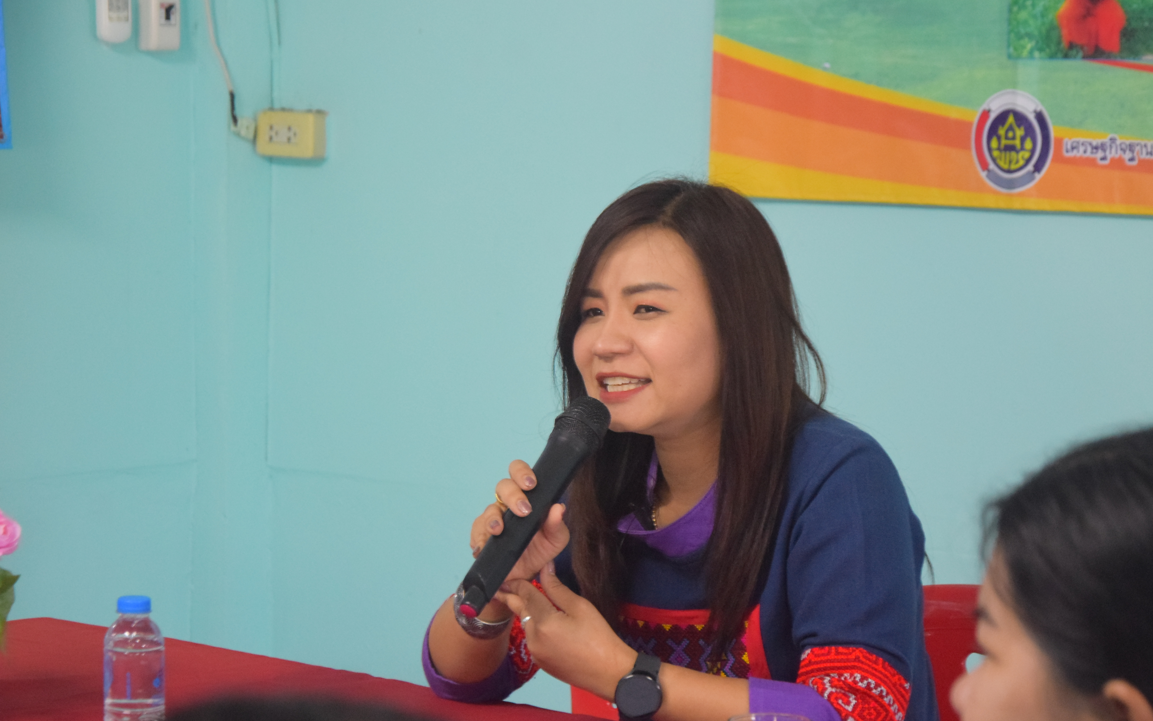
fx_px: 3456
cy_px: 416
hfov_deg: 18.9
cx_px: 624
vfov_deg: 11.9
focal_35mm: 110
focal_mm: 66
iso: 2500
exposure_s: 1/40
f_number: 5.3
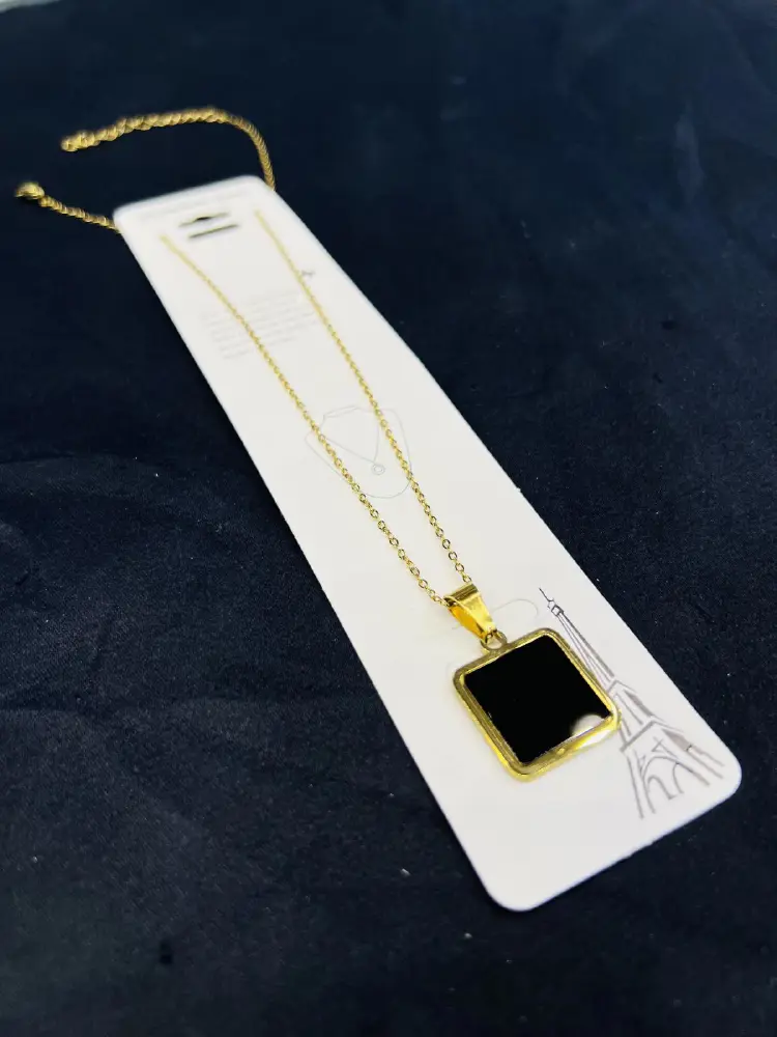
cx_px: 388
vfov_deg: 67.3
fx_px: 778
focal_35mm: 26
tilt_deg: -49.1
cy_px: 518
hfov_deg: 53.1
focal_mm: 5.7
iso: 50
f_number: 1.5
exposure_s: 1/443
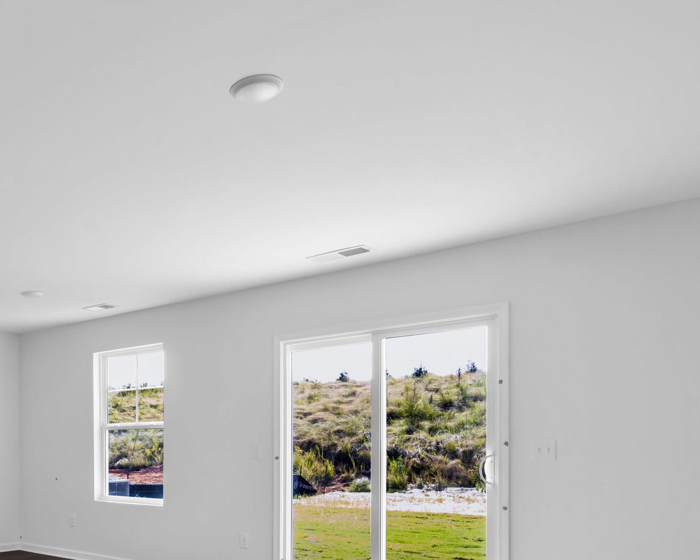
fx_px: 642
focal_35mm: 31
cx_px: 41
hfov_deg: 49.4
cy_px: 448
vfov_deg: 44.8
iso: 320
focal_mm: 16
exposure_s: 1/40
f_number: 9
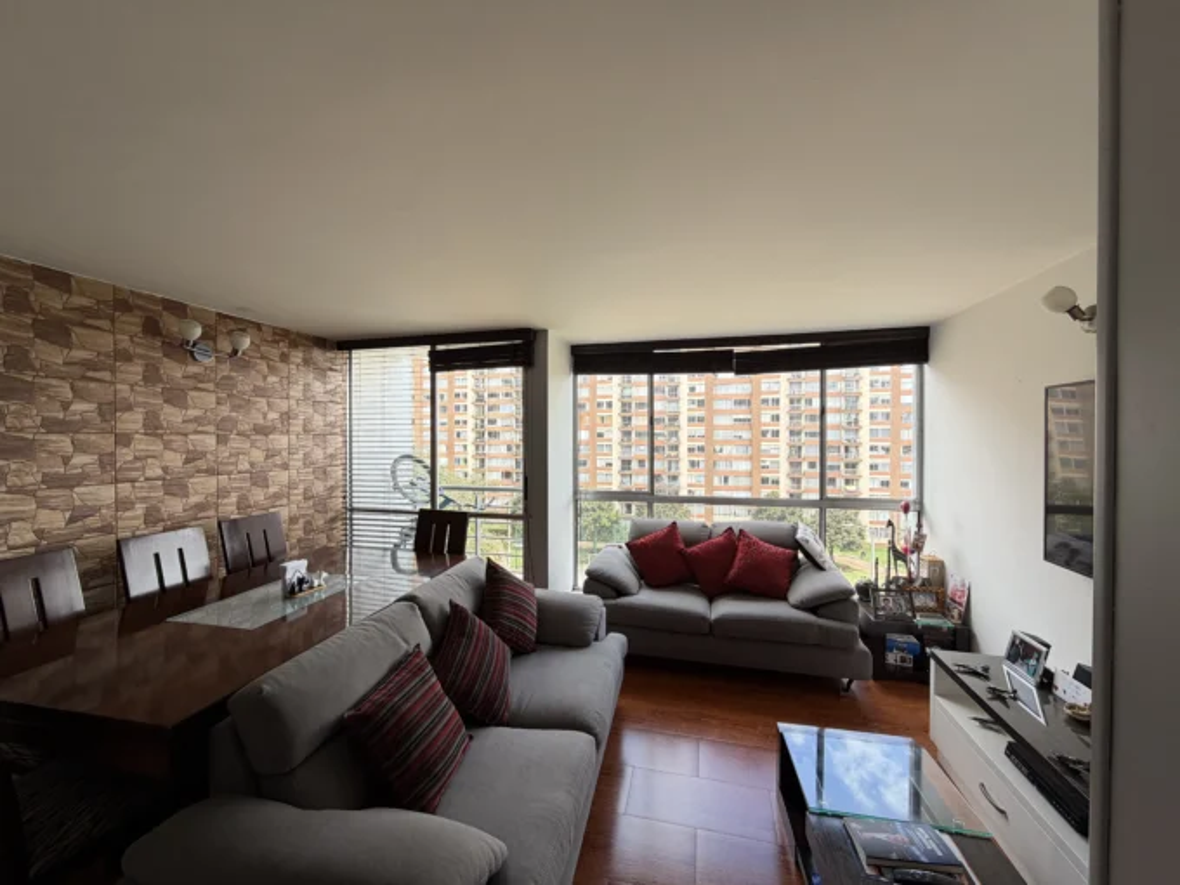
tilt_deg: -0.4
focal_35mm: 14
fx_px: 477
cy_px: 442
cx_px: 590
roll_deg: -0.5
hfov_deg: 102.1
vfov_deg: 85.7
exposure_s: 1/174
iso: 40
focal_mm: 2.22
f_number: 2.2
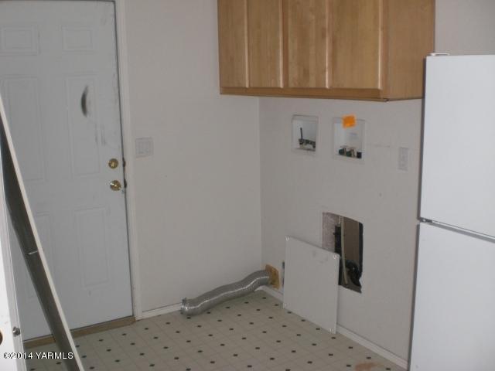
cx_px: 248
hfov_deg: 49.0
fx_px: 543
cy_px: 186
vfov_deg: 37.7
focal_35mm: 38
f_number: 3.1
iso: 200
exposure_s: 1/60
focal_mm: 6.3
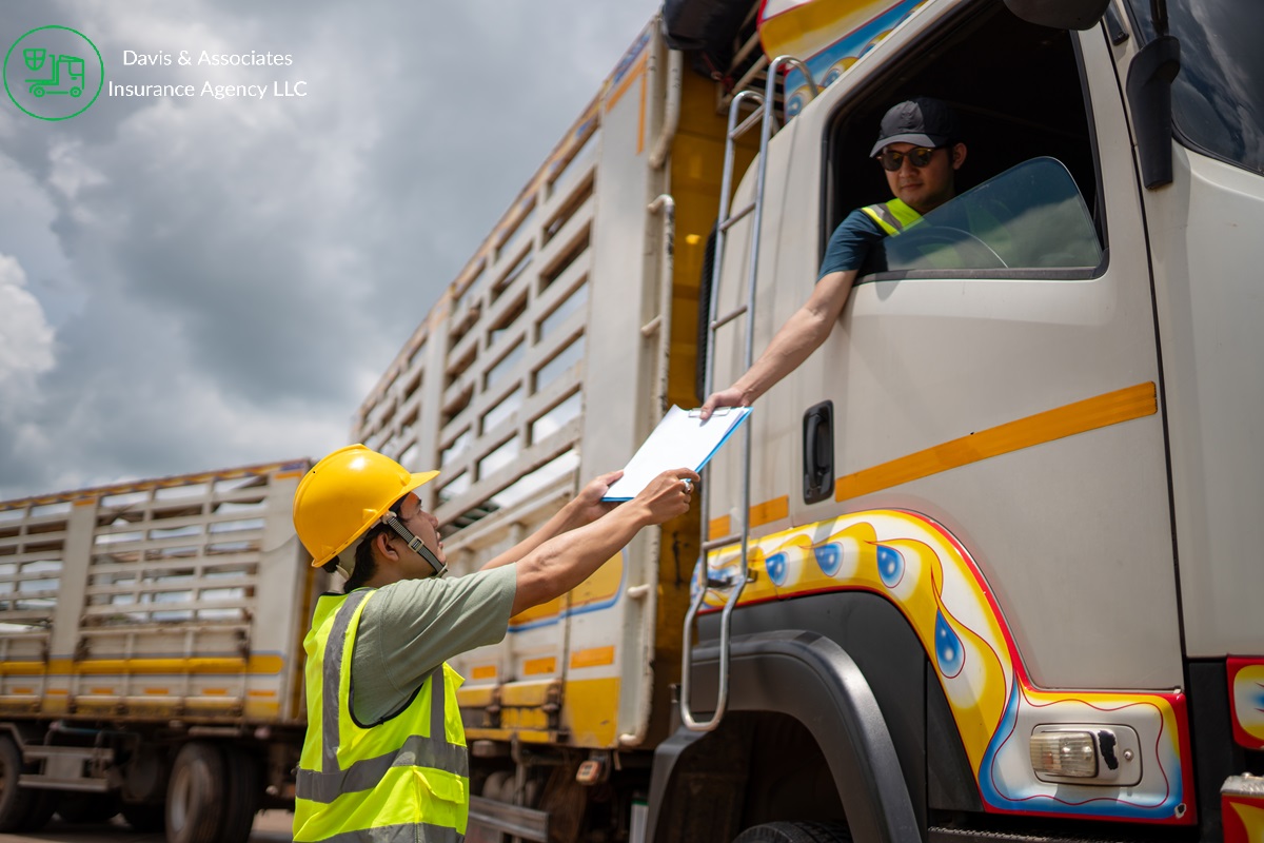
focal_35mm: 35
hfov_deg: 54.4
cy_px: 422
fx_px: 1229
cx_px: 632
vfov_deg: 37.9
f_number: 3.2
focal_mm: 35
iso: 100
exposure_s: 1/6400
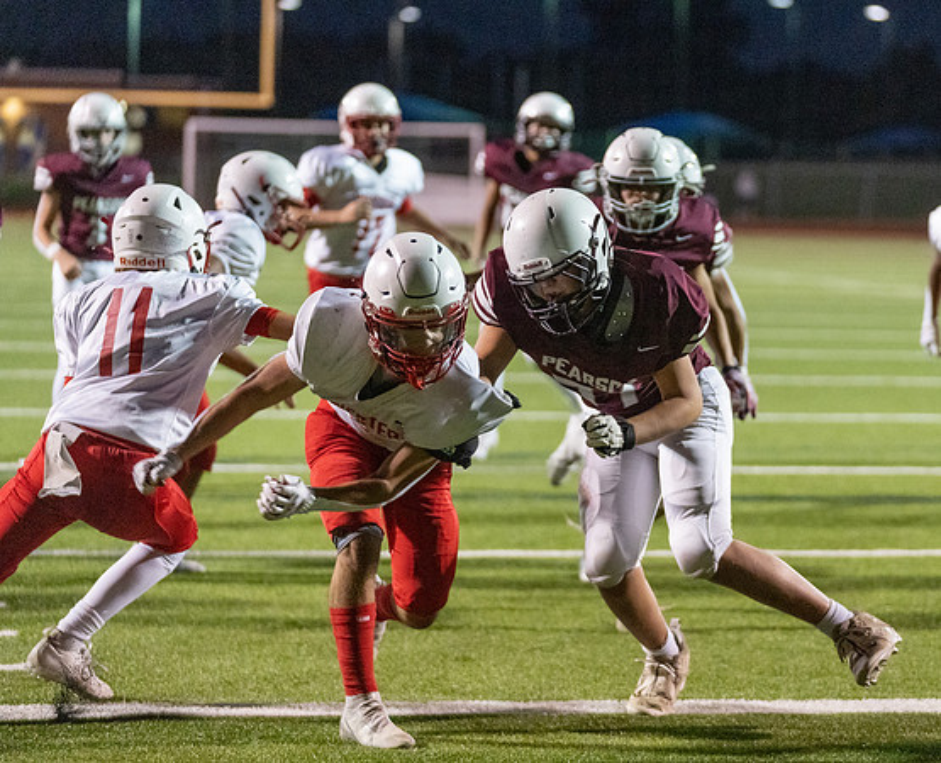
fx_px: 4521
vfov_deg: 9.6
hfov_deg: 11.9
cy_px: 342
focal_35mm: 161
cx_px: 631
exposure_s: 1/1000
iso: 8000
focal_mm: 124
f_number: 2.8
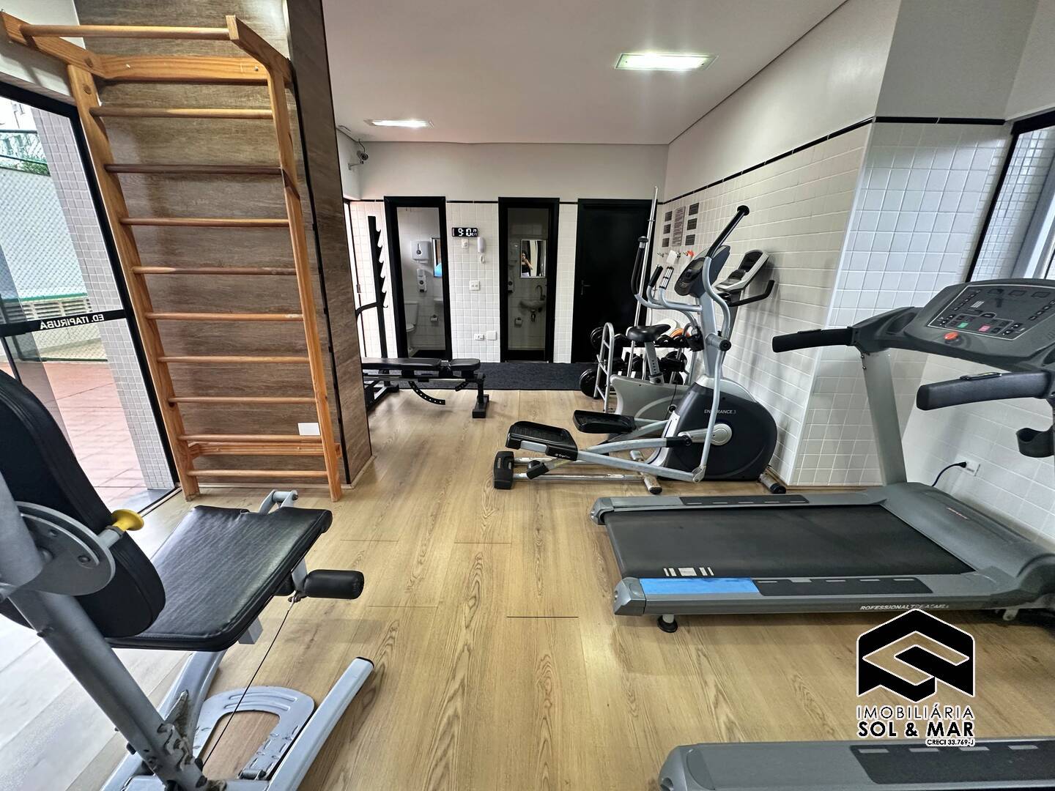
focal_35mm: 14
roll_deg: -0.6
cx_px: 528
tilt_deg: -17.9
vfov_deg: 85.7
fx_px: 427
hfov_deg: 102.1
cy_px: 396
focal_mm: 2.22
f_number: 2.2
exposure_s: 1/60
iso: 250
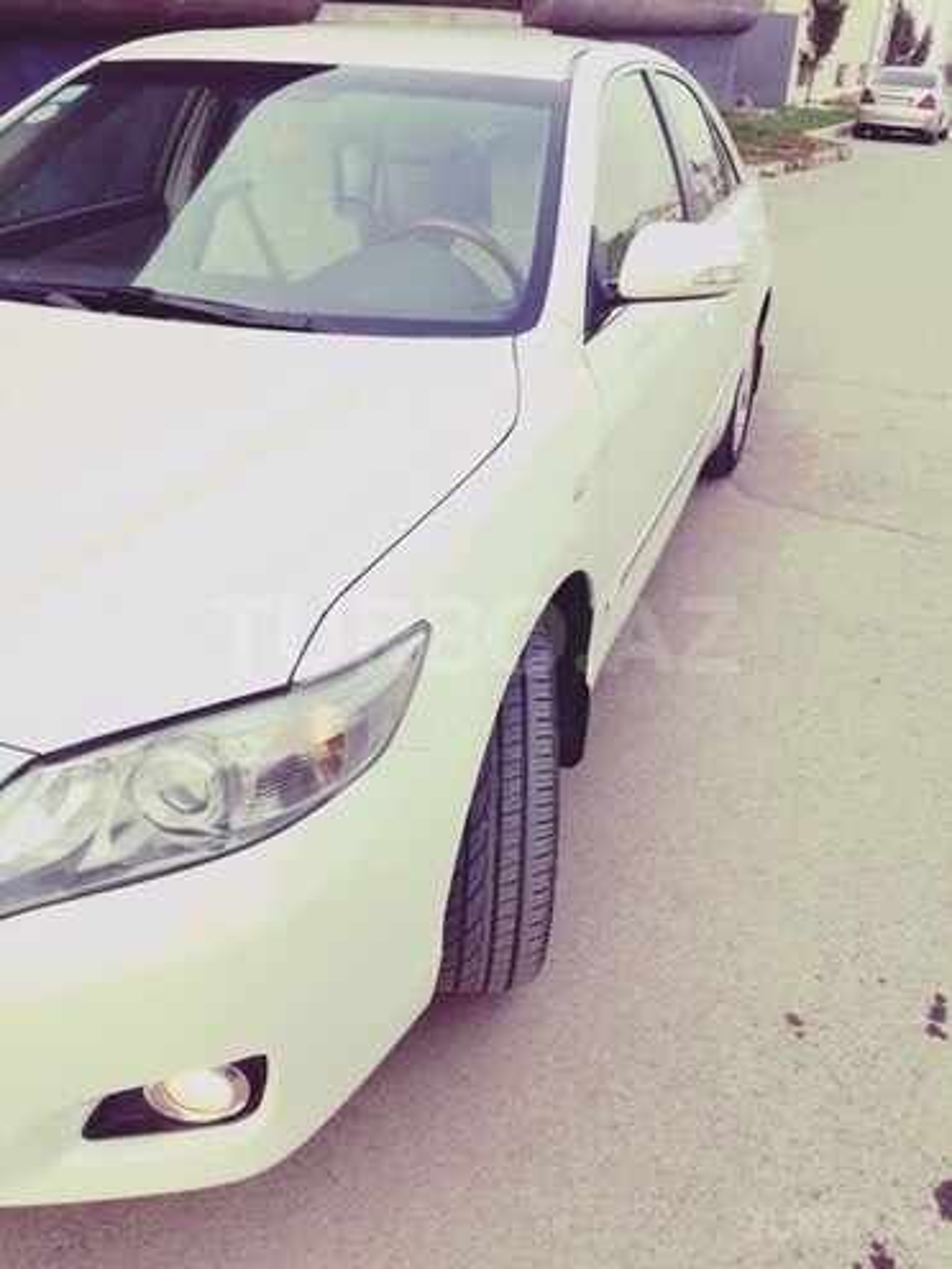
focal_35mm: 29
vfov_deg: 61.7
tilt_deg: -30.2
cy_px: 634
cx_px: 476
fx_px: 1063
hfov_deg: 48.2
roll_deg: -1.5
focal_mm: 4.15
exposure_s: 1/201
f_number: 2.2
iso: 32
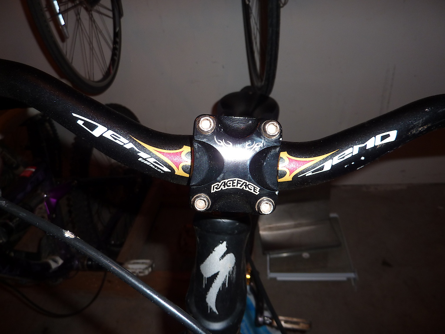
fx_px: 321
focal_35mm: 25
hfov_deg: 69.4
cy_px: 167
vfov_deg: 54.9
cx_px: 222
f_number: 3.3
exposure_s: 1/30
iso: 100
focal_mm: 4.1
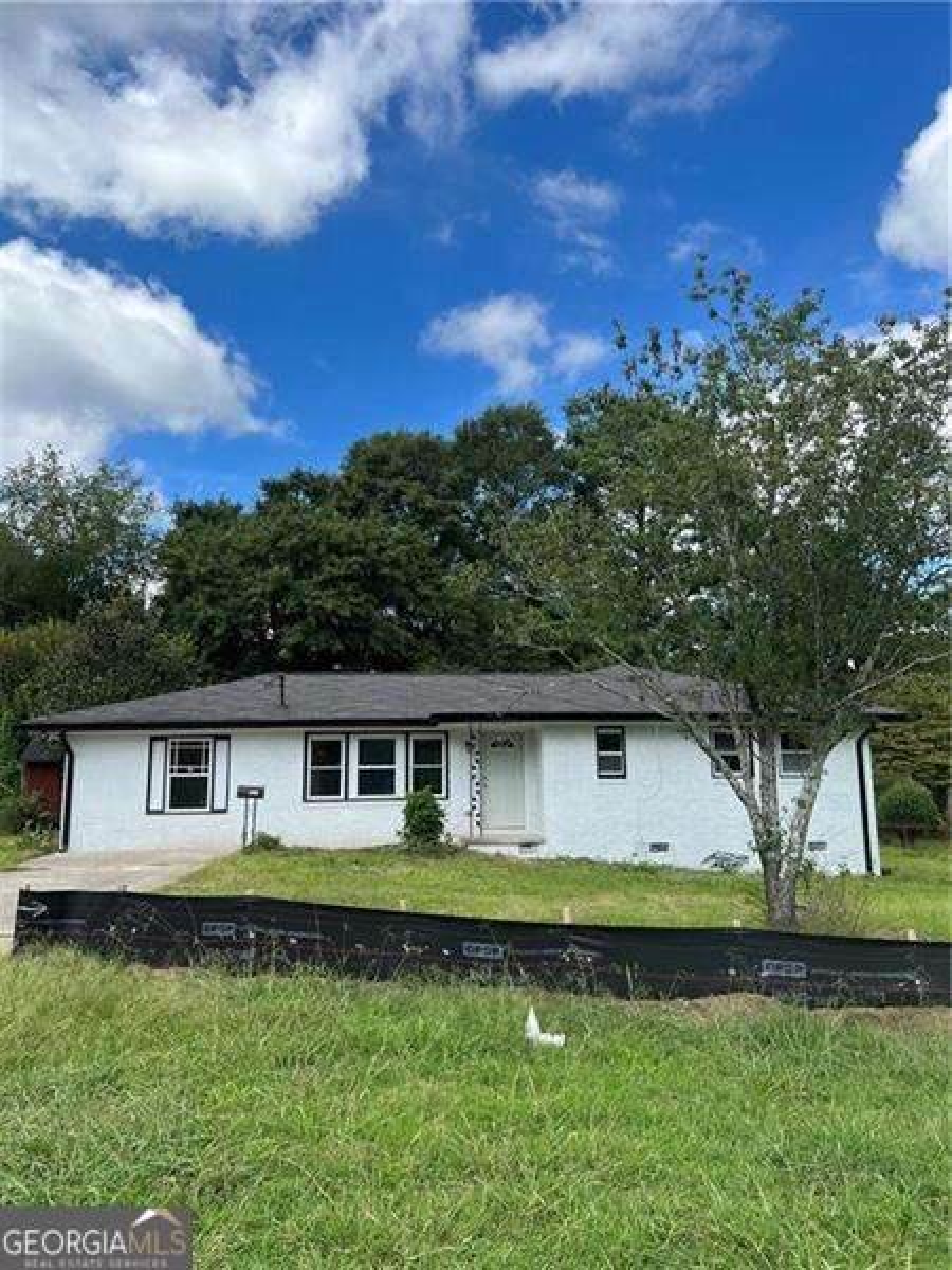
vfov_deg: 67.3
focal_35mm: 26
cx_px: 476
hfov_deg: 53.1
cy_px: 635
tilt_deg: +10.5
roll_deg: +0.7
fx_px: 953
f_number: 1.5
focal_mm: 5.7
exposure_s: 1/2632
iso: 50
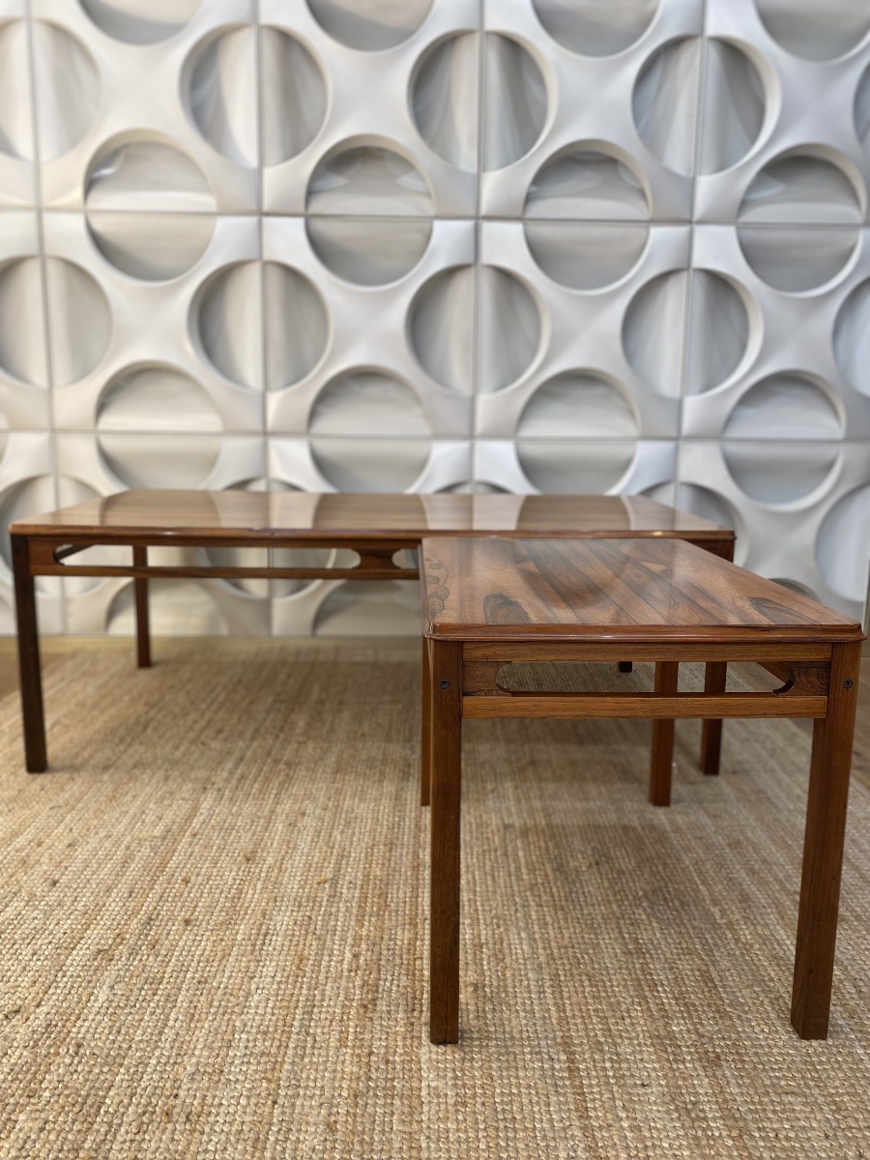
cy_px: 580
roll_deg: -1.5
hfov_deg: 53.1
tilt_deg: -10.2
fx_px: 871
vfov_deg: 67.3
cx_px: 435
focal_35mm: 26
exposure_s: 1/50
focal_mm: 4.25
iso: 80
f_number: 1.8
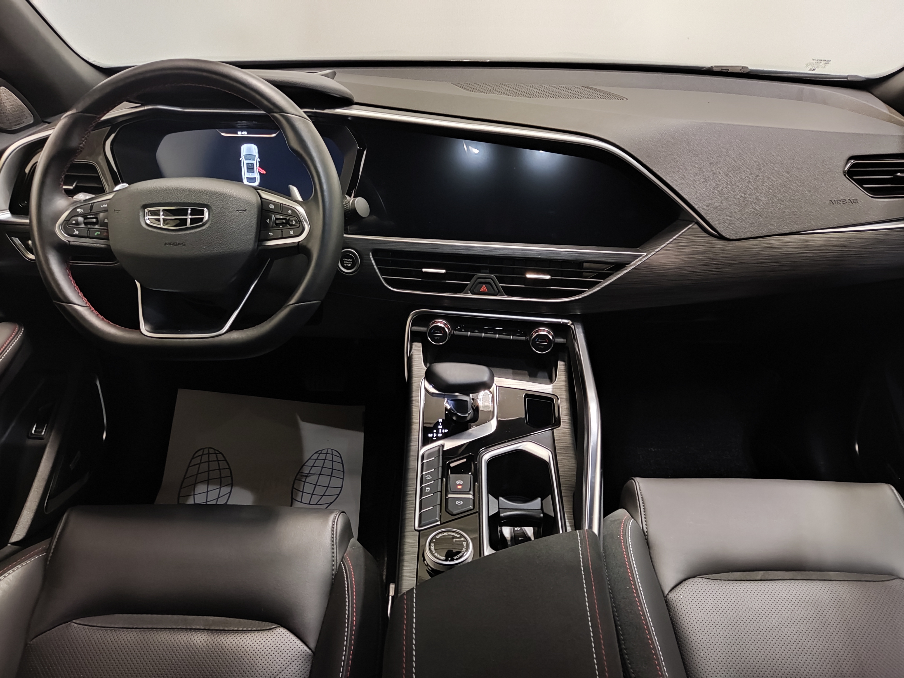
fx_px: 679
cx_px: 452
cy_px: 339
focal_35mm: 26
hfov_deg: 67.3
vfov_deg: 53.1
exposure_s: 1/17
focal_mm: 4.74
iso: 973
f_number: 1.79
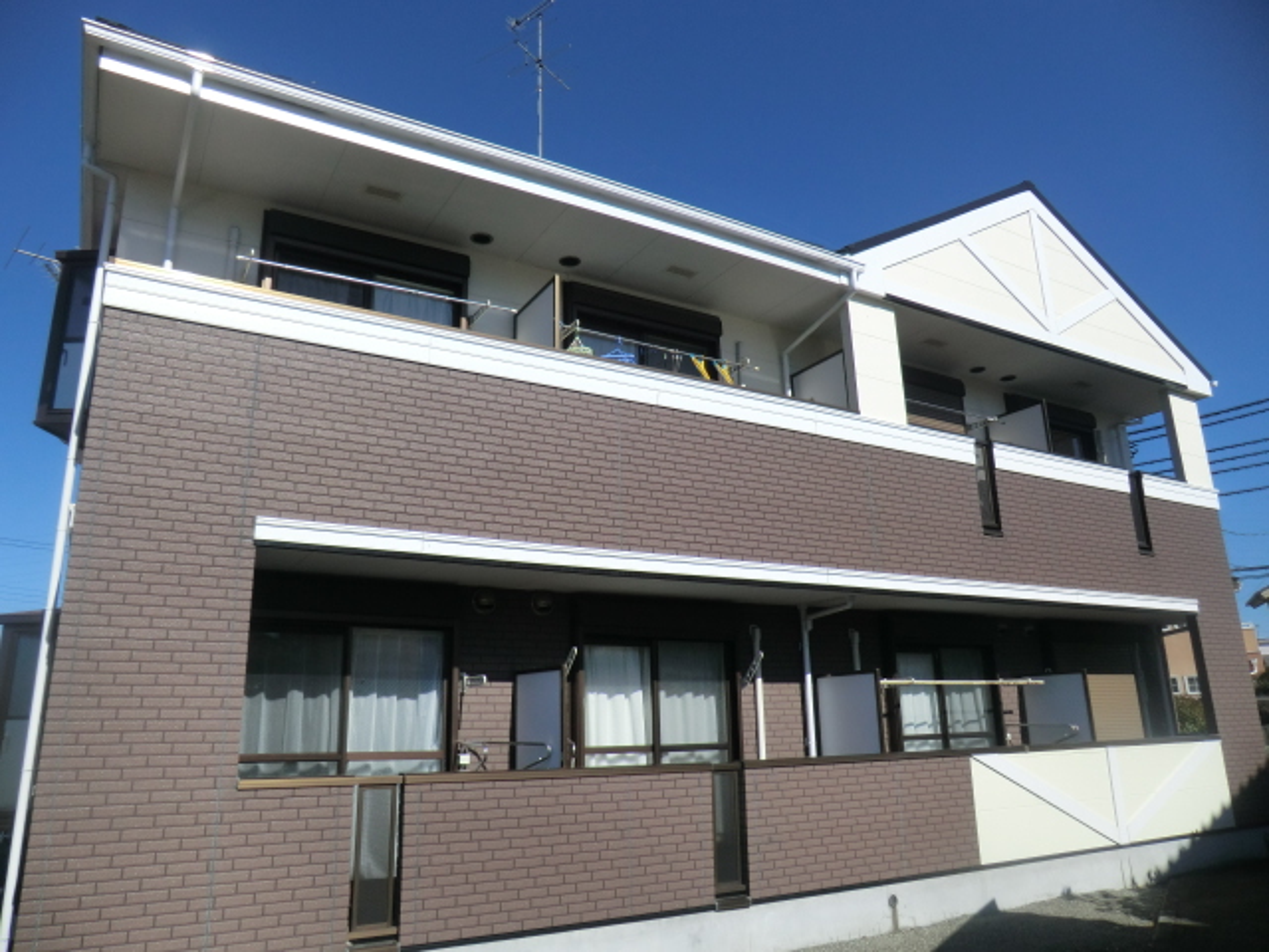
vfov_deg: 56.8
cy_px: 476
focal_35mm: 24
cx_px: 634
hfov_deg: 71.6
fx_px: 880
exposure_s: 1/320
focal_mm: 4.3
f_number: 7.5
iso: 80
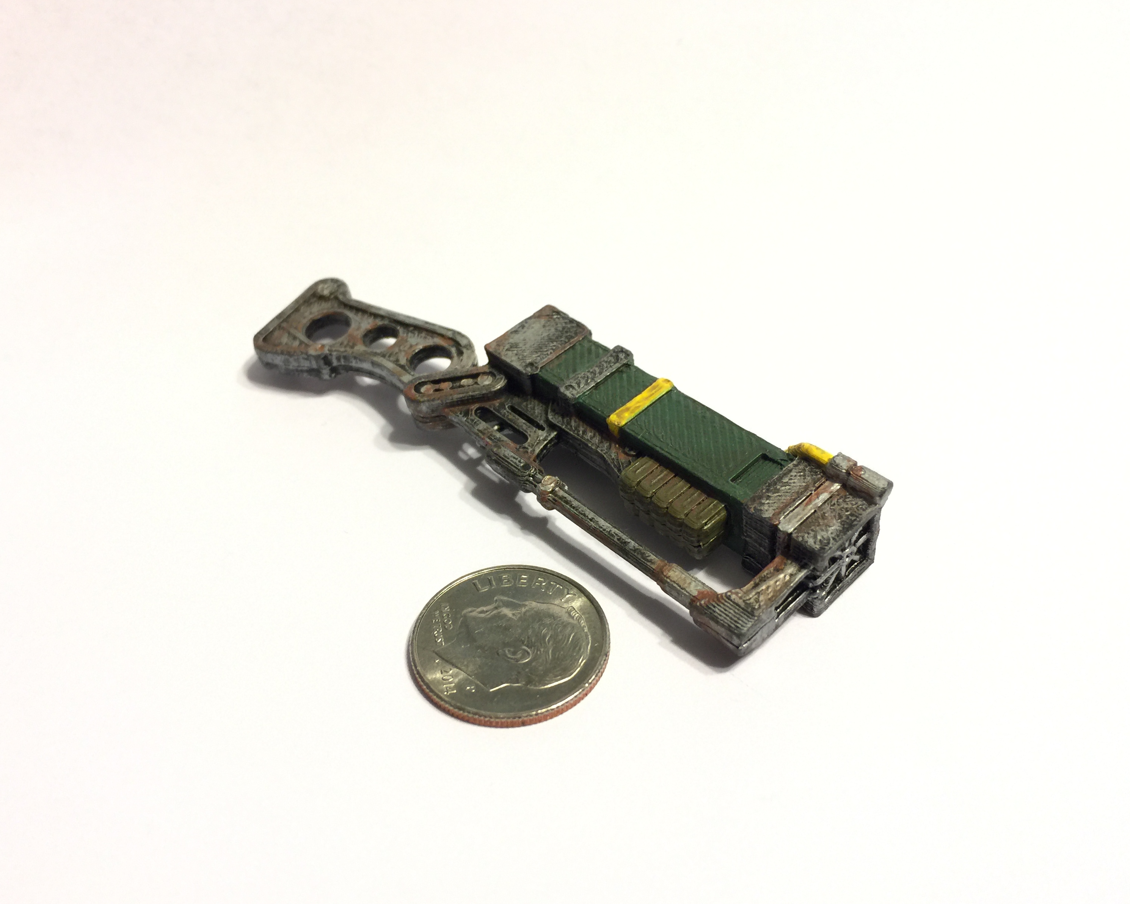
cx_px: 545
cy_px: 449
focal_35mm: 31
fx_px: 1037
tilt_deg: -38.1
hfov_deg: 57.2
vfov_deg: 47.1
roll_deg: +3.3
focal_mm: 4.15
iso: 50
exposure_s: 1/15
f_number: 2.2
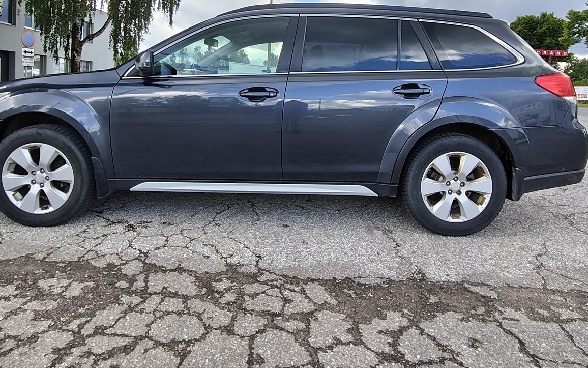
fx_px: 353
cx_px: 297
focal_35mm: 22
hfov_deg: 79.6
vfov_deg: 53.2
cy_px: 103
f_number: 2.2
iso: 50
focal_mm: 1.67
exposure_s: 1/117
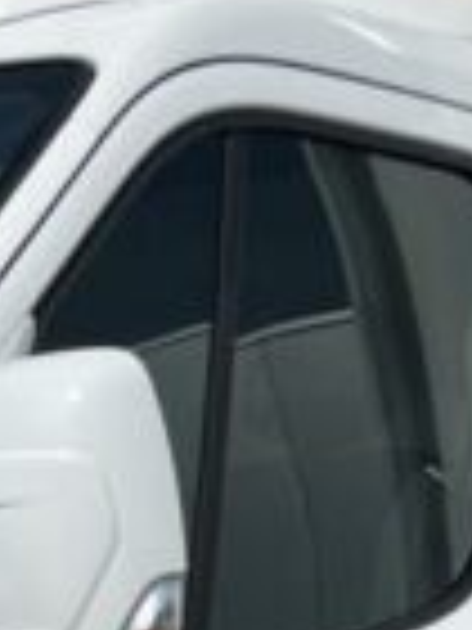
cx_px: 310
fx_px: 3454
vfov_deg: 10.3
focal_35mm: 190
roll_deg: -0.1
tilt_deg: +3.1
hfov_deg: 7.8
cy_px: 724
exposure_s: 1/14286
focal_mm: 5.7
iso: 50
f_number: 1.5
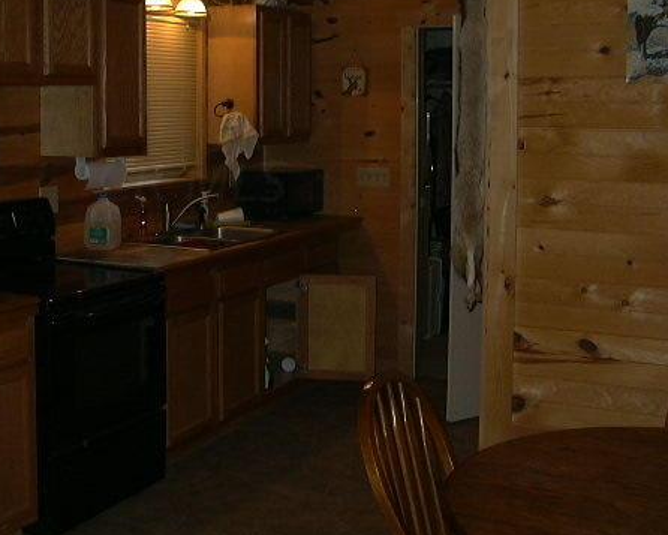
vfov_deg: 30.6
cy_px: 181
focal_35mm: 49
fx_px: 969
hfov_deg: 37.4
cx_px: 192
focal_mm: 5.4
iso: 100
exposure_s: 1/64.1
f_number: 2.8
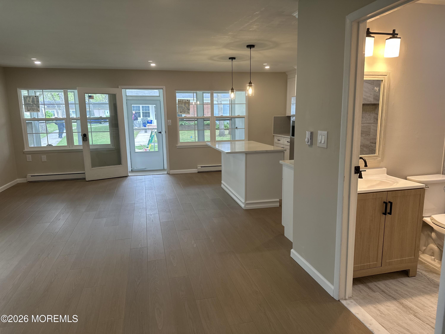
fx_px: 309
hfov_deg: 71.6
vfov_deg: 56.8
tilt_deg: -8.8
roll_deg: +0.6
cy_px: 167
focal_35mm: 24
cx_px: 222
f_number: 1.78
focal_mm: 6.86
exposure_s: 1/120
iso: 125
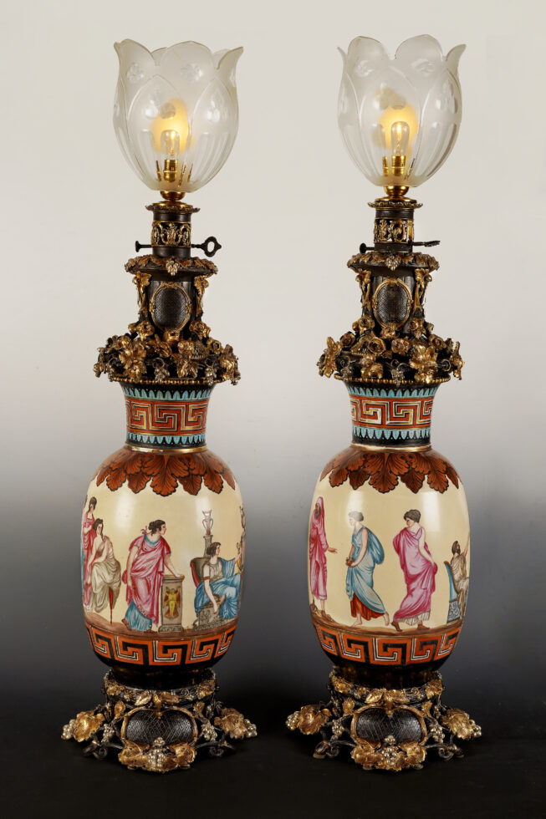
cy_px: 410
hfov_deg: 25.5
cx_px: 273
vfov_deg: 37.5
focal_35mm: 53
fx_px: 1206
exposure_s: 1/160
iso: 100
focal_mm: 53
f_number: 16
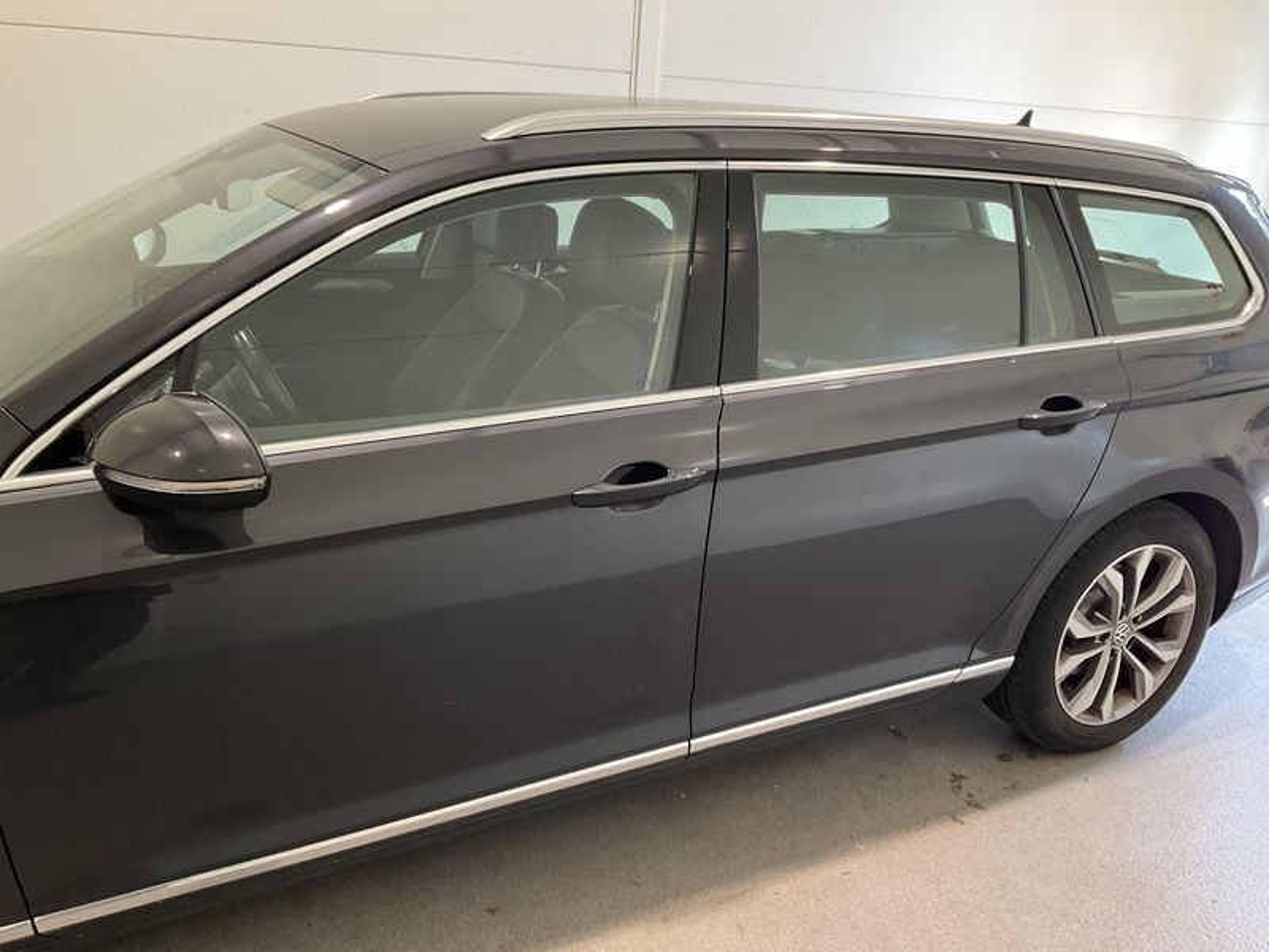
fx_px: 1063
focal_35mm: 29
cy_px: 476
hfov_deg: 61.7
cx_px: 634
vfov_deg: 48.2
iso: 80
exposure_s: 1/50
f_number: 1.8
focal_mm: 3
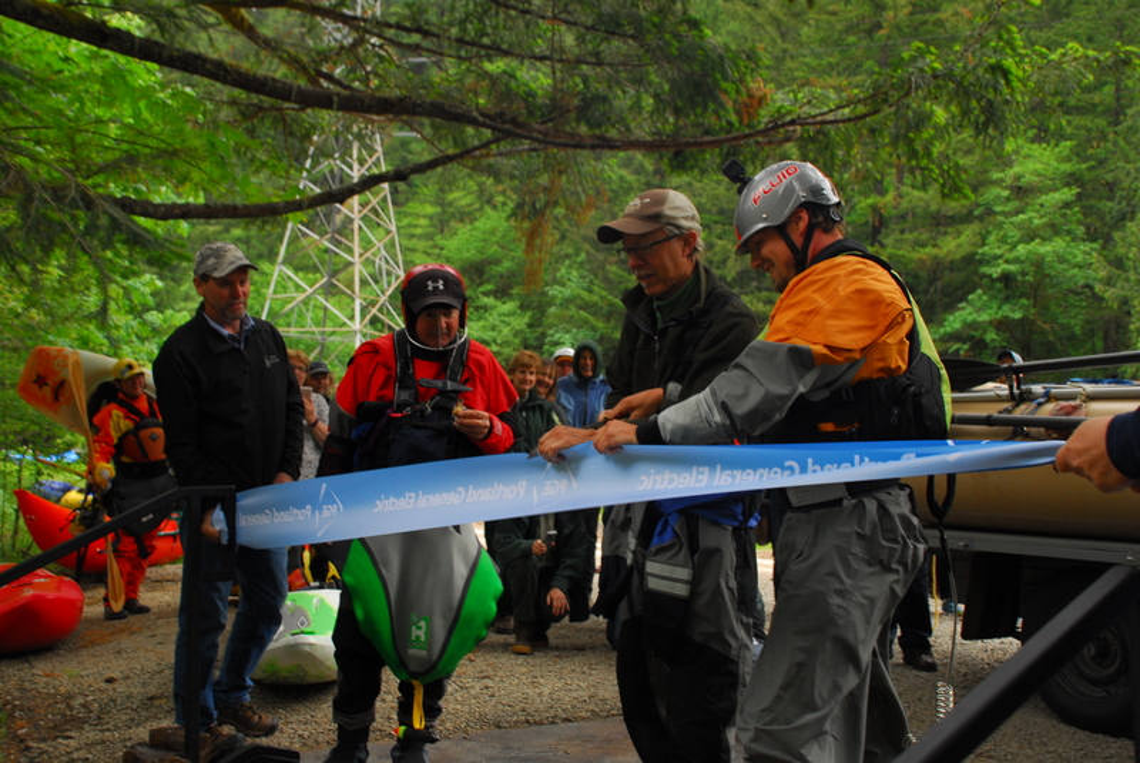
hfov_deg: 46.4
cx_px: 570
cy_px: 382
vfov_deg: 32.0
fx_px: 1331
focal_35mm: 42
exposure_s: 1/60
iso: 320
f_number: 4.5
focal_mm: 28
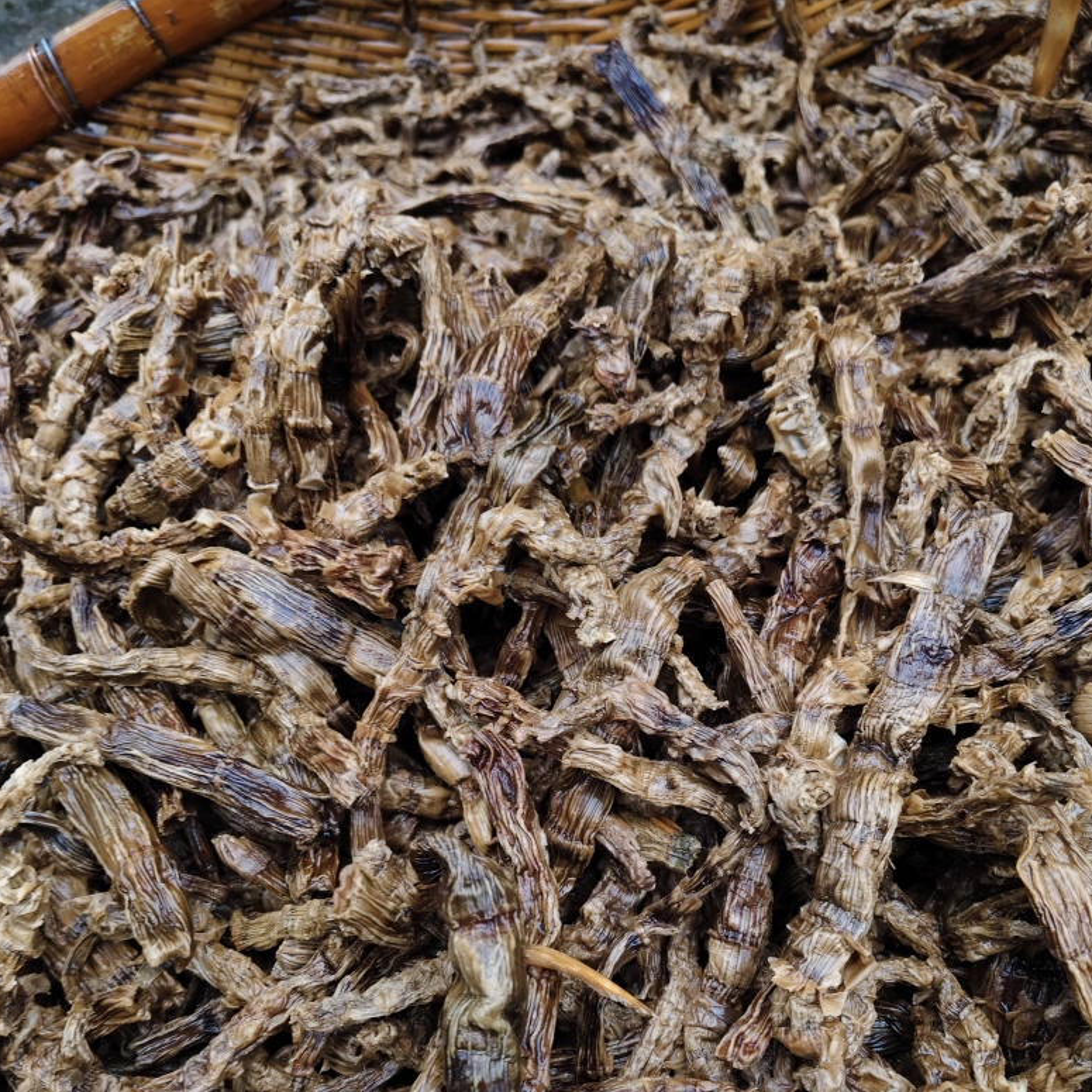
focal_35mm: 28
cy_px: 705
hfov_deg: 57.3
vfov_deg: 56.4
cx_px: 559
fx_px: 999
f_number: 1.88
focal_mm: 5.56
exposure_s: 1/100
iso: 189
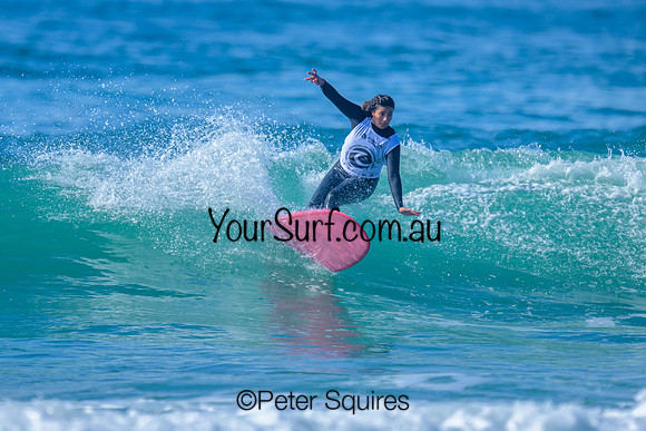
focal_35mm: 1100
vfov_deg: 1.3
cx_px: 245
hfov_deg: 1.9
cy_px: 168
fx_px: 19742
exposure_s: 1/1000
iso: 140
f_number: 6.3
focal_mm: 800
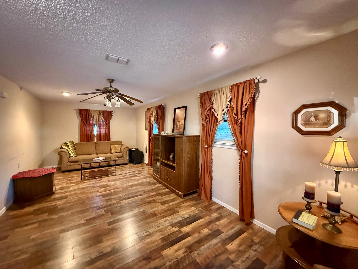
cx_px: 179
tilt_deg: -2.6
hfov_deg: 102.1
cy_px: 134
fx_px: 145
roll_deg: +0.0
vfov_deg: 85.7
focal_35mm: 14
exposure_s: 1/40
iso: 1250
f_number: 2.2
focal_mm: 2.22
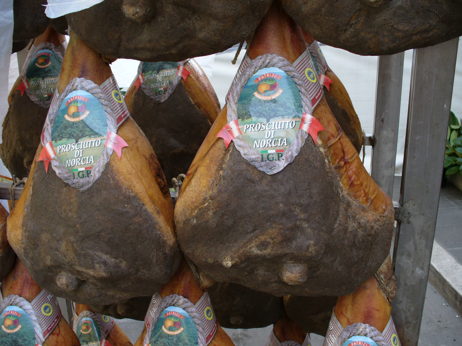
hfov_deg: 50.1
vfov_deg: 38.7
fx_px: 494
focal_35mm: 37
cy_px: 173
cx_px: 231
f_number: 2.8
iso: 80
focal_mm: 6.1
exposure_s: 1/200
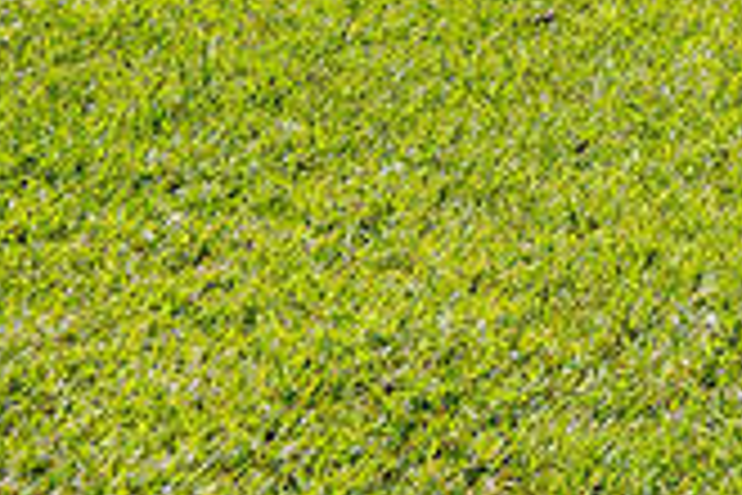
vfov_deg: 13.2
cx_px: 1992
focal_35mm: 87
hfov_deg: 13.1
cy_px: -542
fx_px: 1793
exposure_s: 1/3200
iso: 500
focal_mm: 14
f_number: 4
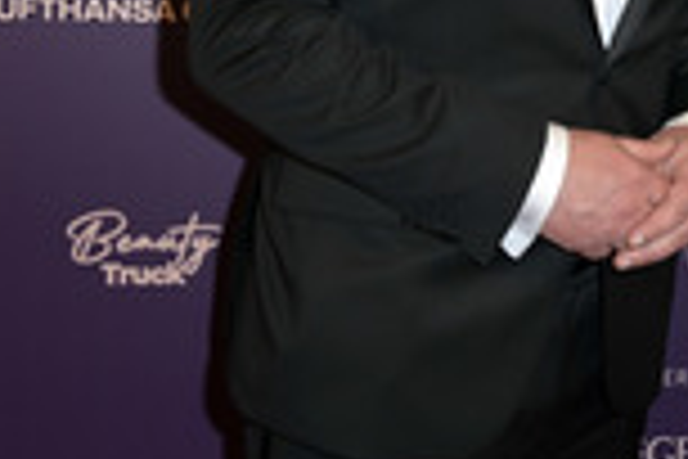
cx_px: 762
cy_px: -140
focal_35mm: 100
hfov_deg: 19.5
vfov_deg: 13.2
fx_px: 1911
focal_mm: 34
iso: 640
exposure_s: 1/250
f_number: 5.6
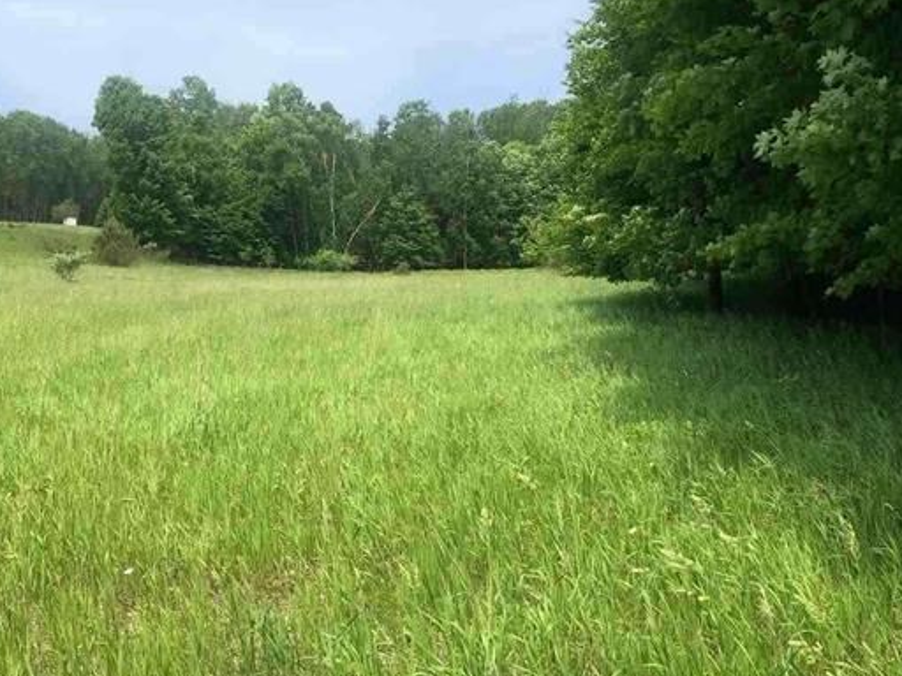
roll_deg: -0.6
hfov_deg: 52.2
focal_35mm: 35
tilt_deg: -5.9
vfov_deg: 40.7
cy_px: 350
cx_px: 354
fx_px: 912
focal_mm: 3.99
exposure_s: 1/1215
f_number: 1.8
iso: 20
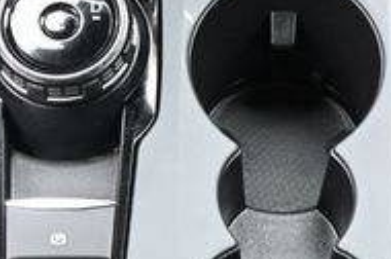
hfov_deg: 14.0
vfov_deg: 9.3
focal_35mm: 147
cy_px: 53
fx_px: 1590
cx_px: 173
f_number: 4.8
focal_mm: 29
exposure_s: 1/125
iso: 1250
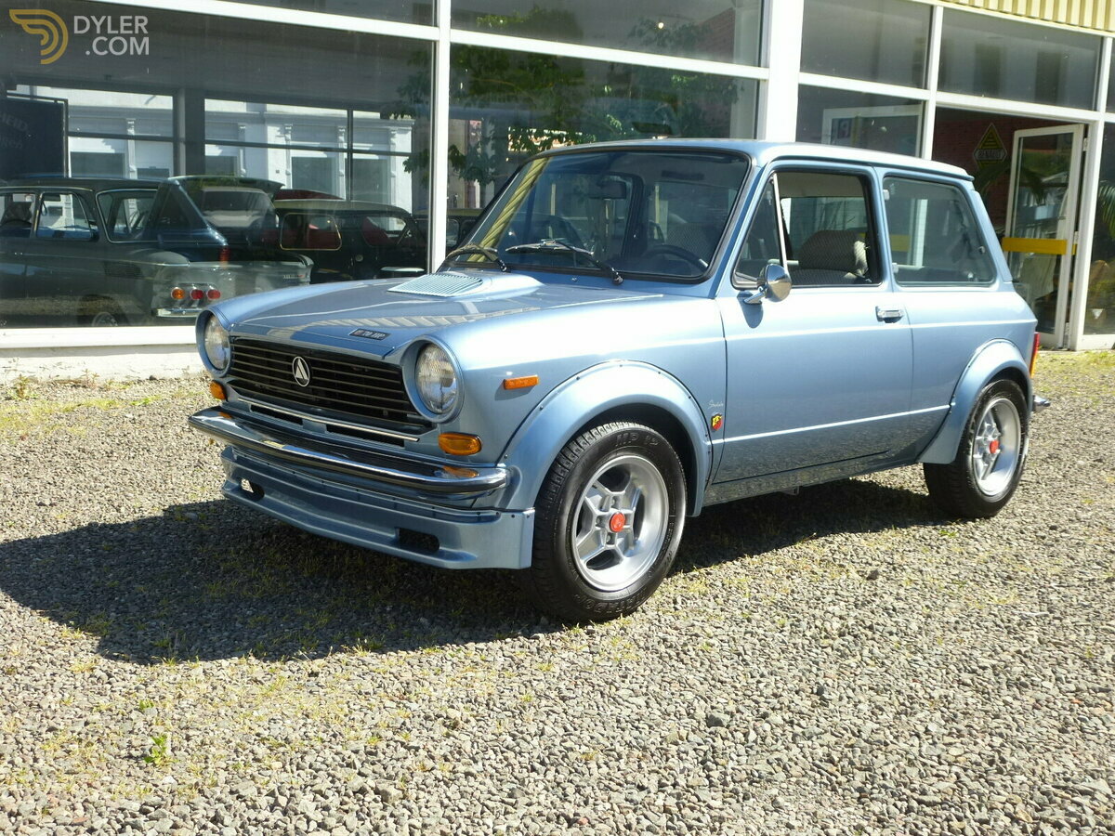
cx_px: 558
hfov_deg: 49.0
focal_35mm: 38
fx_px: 1224
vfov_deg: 37.7
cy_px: 418
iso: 100
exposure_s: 1/400
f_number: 3.8
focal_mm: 6.8
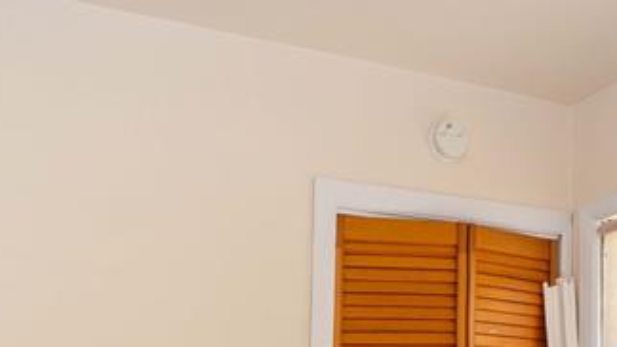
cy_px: 589
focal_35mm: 53
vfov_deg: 18.6
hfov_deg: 38.8
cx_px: 398
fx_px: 867
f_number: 5.6
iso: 200
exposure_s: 1/60
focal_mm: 16
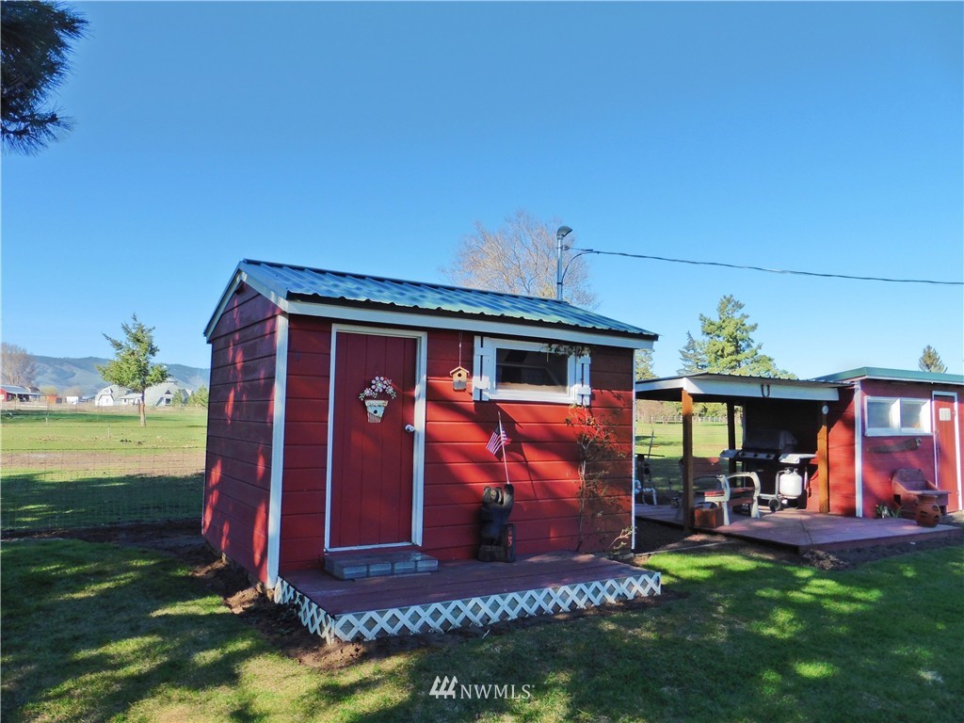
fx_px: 668
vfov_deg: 56.8
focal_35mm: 24
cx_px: 482
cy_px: 362
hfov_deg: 71.6
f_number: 4
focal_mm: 4.3
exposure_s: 1/400
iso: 100
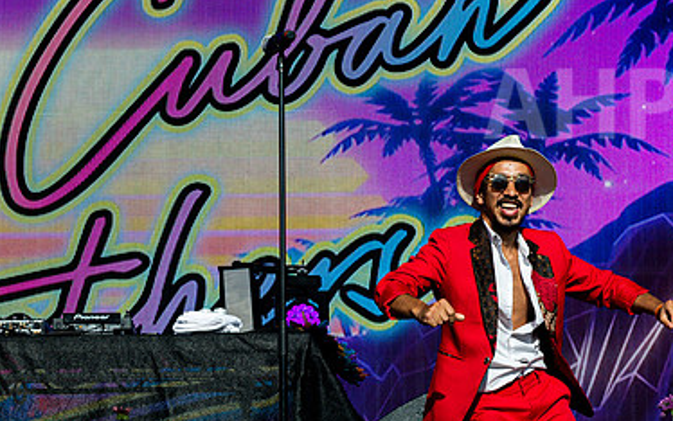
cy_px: 346
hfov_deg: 16.6
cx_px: 283
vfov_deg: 10.4
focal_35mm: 126
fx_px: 2312
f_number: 10
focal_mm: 70
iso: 500
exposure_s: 1/1000
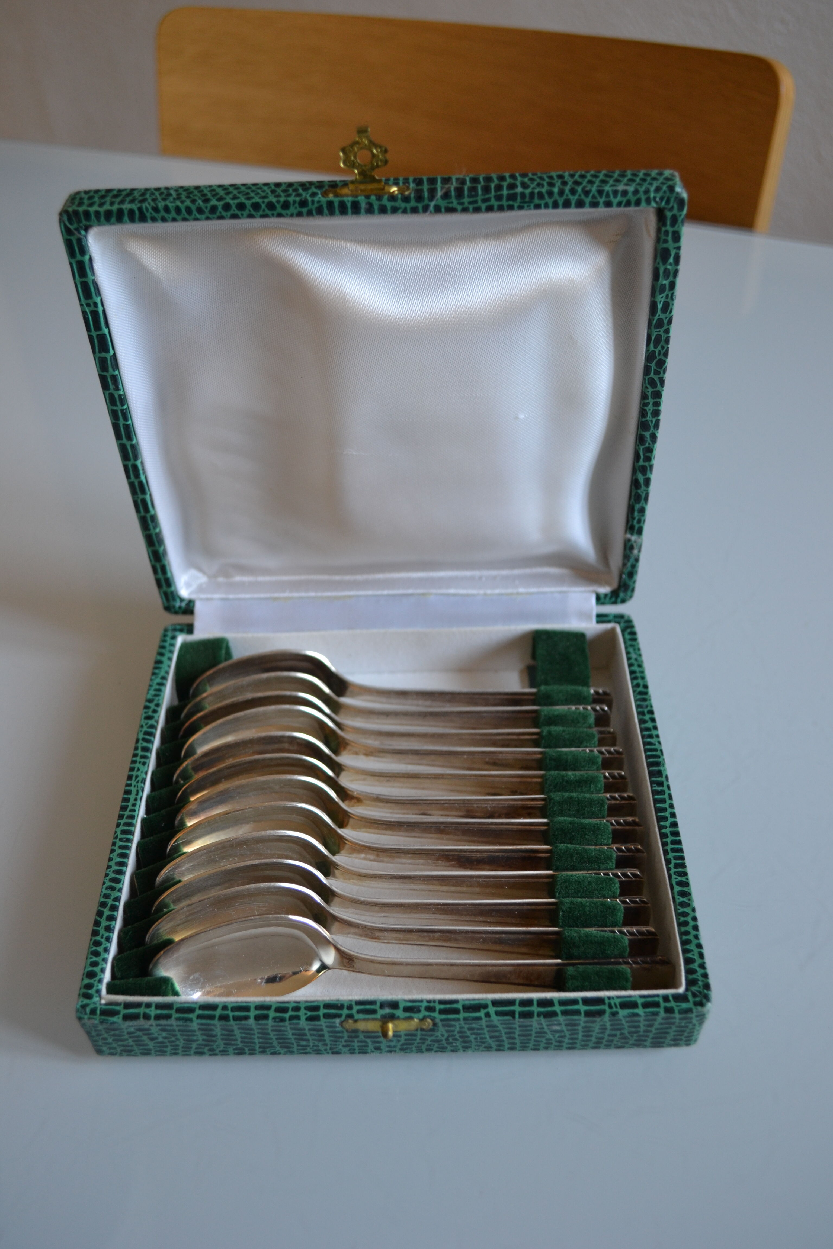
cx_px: 416
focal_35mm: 30
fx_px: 1041
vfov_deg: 61.9
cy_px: 624
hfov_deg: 43.6
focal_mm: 20
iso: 400
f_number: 3.8
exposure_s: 1/50
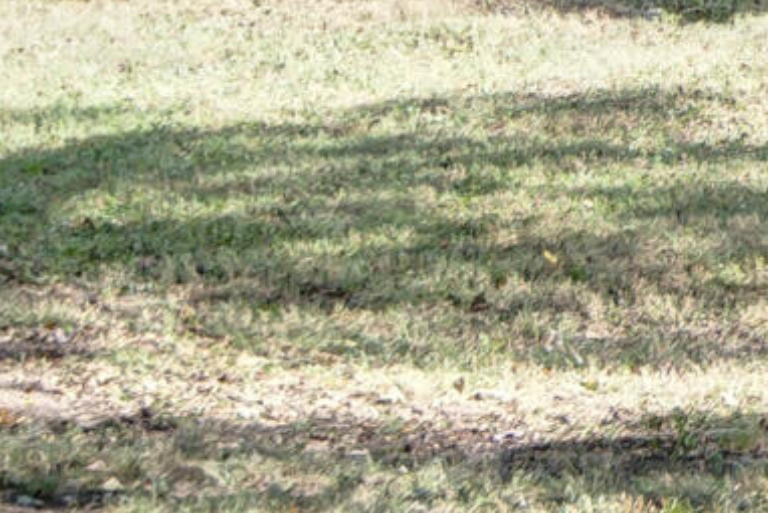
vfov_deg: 5.0
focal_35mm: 275
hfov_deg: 6.9
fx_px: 5869
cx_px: 2063
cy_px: -210
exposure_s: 1/15
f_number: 6.7
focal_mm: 35
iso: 100
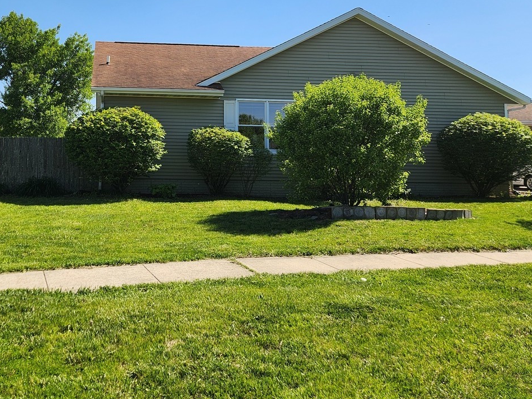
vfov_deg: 39.9
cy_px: 112
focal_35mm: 35
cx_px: 155
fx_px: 538
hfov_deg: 51.1
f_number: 1.8
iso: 20
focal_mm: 5.4
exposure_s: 1/1297
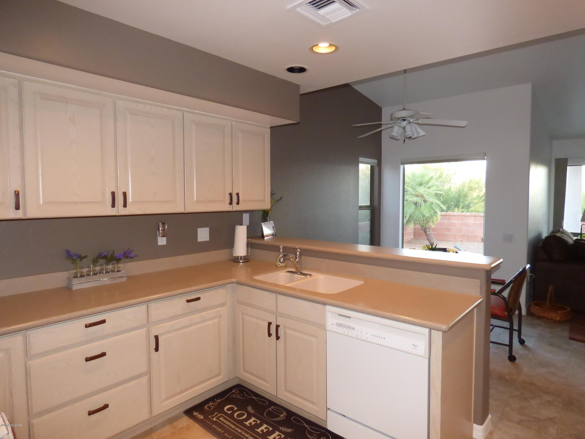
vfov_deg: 63.4
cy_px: 220
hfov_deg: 79.0
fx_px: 355
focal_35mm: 21
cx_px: 292
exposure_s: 1/60
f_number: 2.8
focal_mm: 3.61
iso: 640
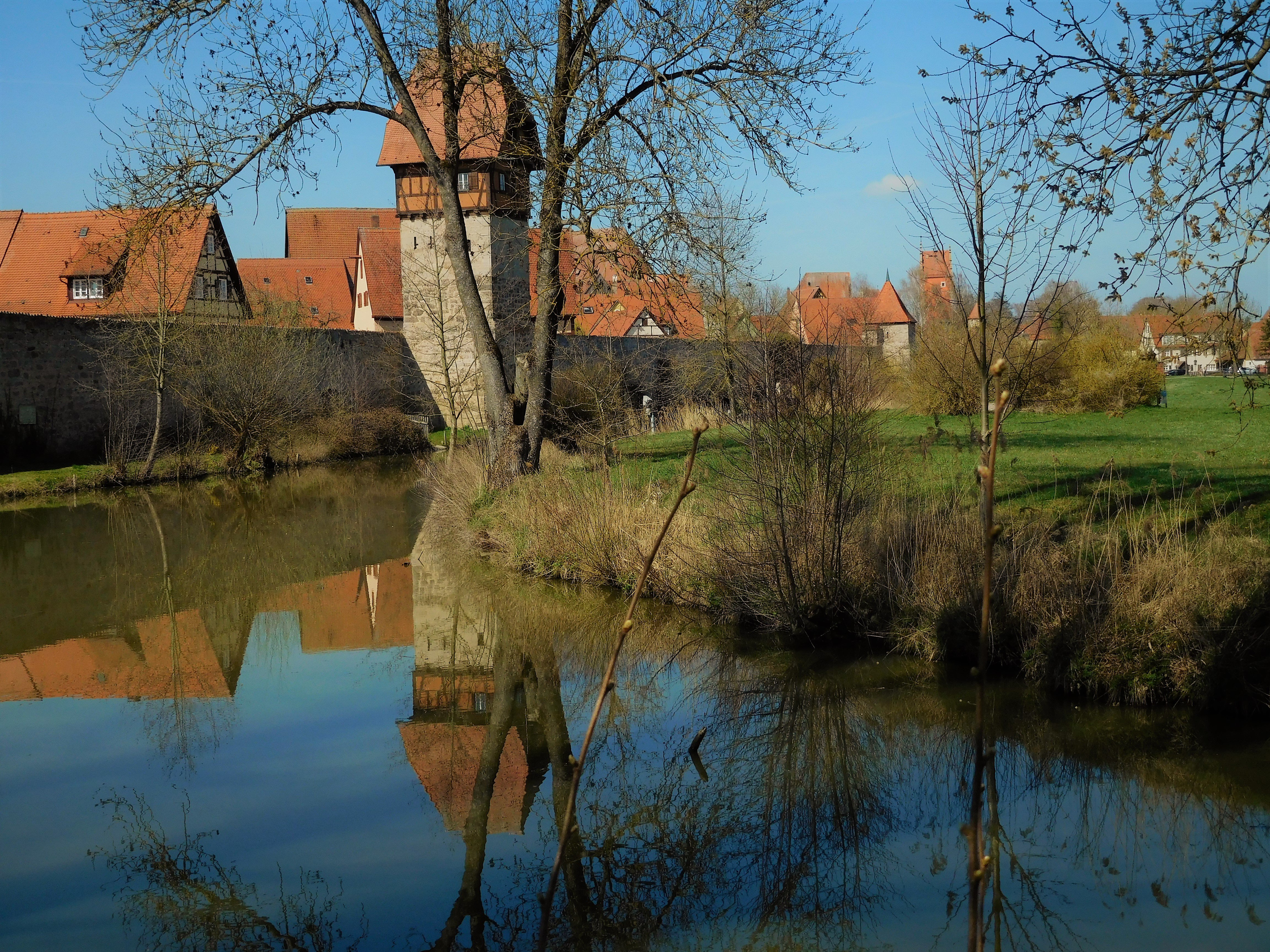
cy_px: 476
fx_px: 1834
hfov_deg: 38.2
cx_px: 635
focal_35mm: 50
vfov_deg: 29.1
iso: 125
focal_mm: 8.9
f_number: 8.2
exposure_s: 1/400
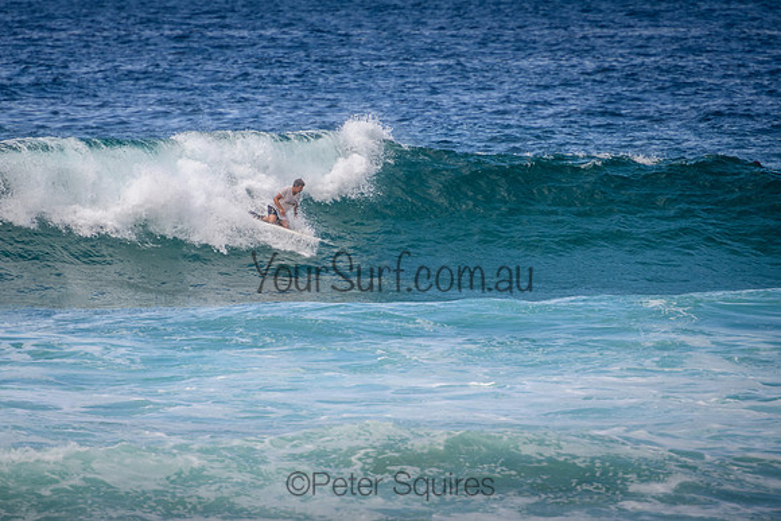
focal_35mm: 549
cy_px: 218
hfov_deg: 3.8
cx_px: 314
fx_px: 11920
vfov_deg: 2.5
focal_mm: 400
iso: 360
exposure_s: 1/2000
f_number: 5.6
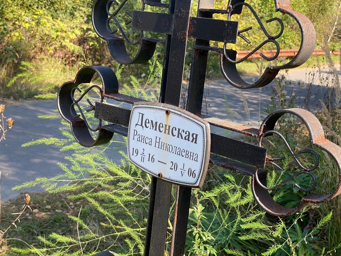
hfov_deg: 36.8
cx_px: 170
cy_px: 128
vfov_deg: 28.0
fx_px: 512
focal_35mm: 52
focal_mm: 6
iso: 20
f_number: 2
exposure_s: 1/311
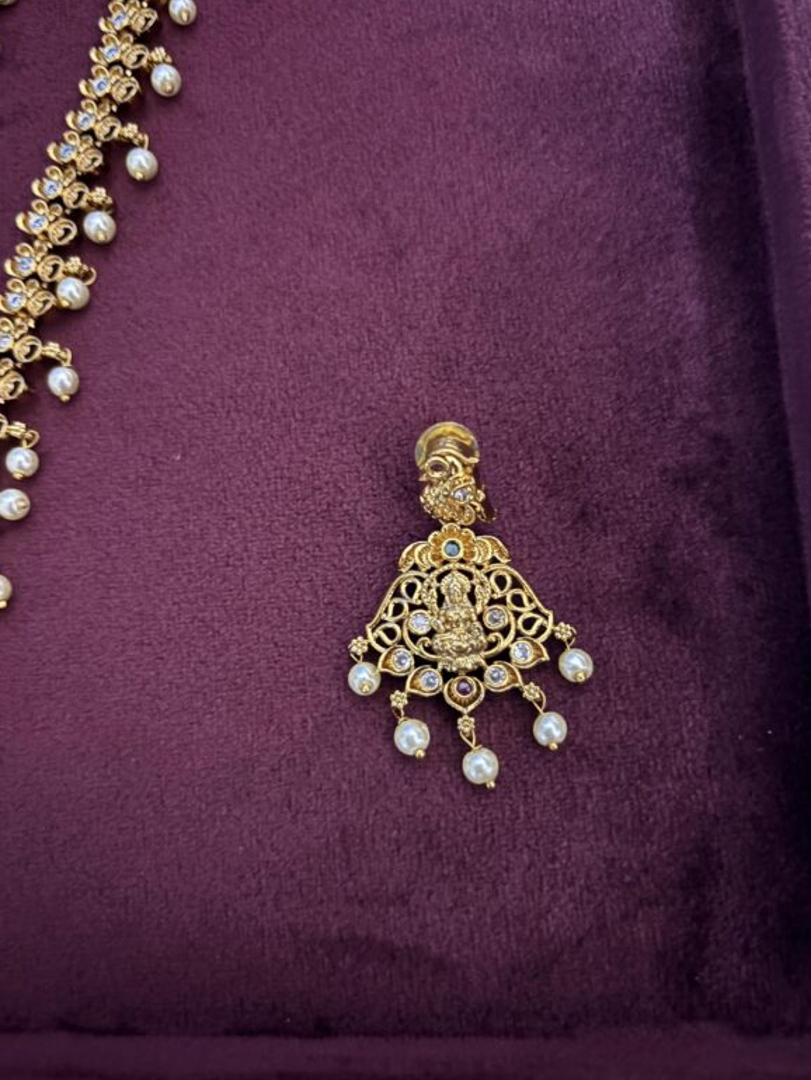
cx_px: 410
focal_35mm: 27
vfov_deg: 65.3
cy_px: 554
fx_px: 843
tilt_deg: -85.3
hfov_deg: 51.4
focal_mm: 5.96
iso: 640
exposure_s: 1/13
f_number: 1.6
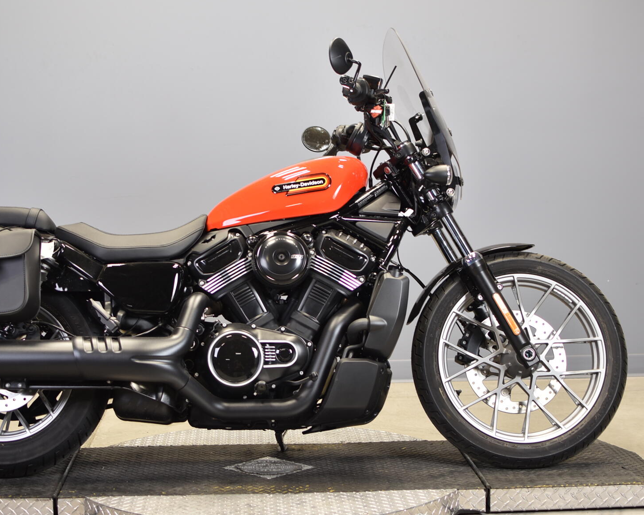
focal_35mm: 68
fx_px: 1289
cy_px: 237
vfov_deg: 22.6
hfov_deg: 28.0
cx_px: 273
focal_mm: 35
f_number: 2.8
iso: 100
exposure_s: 1/40
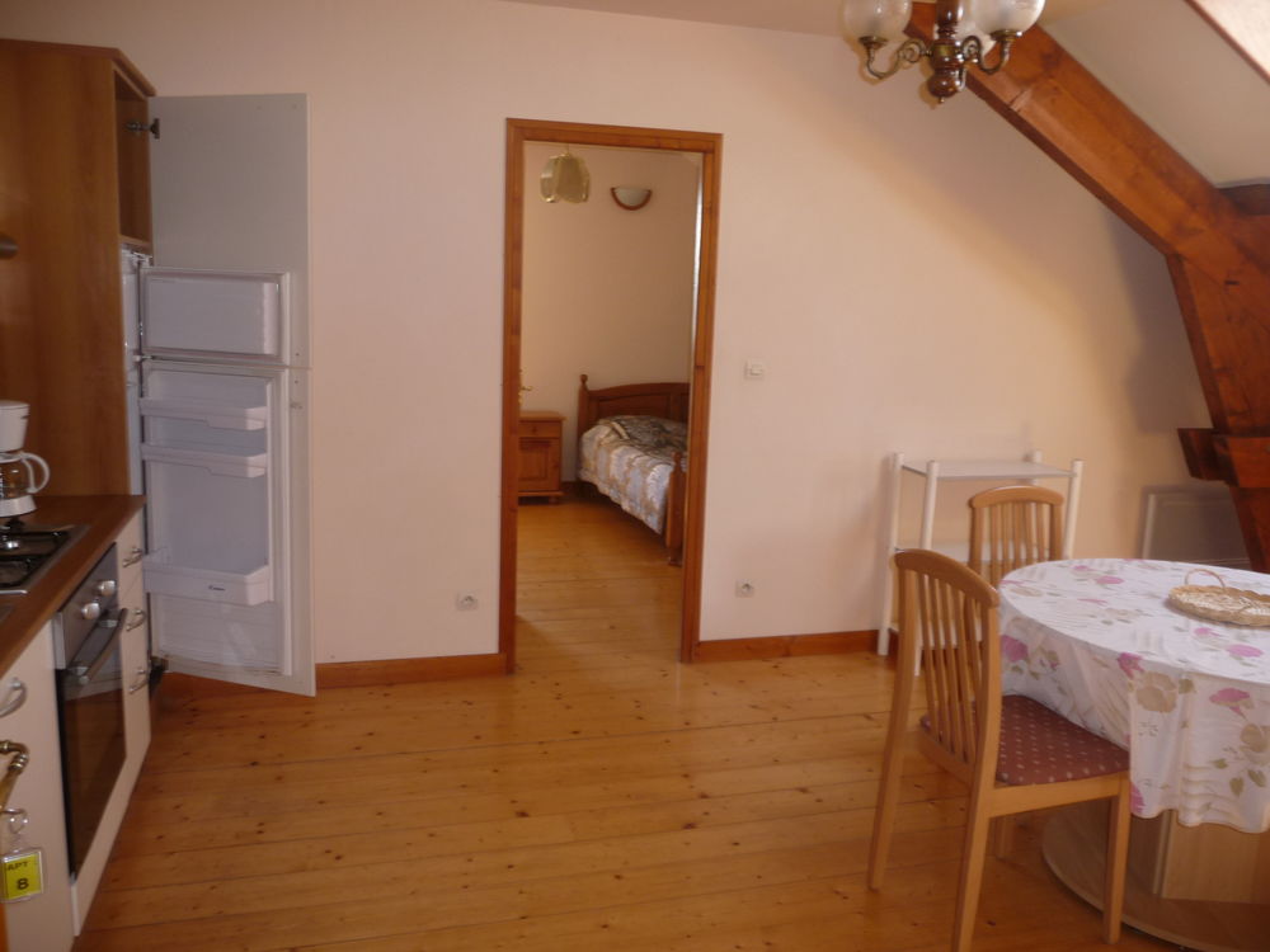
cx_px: 635
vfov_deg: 49.7
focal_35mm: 28
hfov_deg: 63.4
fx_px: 1027
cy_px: 476
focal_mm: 4.7
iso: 125
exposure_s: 1/30
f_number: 3.3
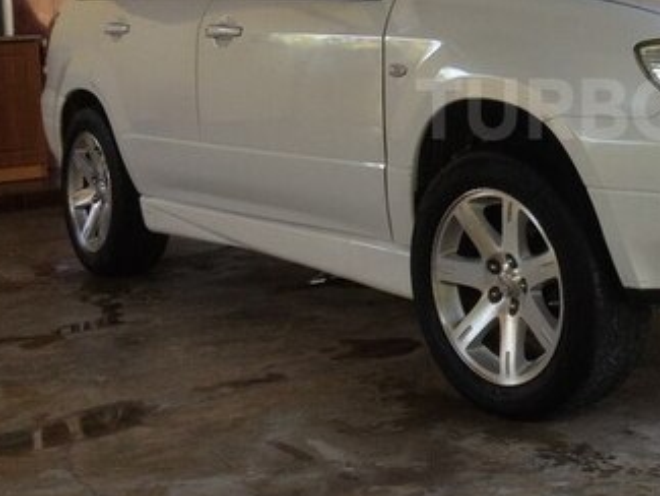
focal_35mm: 71
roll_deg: +3.4
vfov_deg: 20.5
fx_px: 1354
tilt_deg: -6.8
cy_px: 109
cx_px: 623
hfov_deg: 26.3
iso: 64
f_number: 2.4
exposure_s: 1/120
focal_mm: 4.28
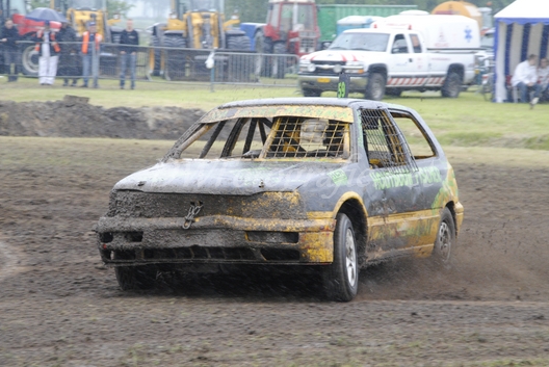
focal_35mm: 200
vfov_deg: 6.9
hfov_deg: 10.3
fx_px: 3052
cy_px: 174
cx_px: 289
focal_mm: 110
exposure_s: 1/400
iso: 800
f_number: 5.3
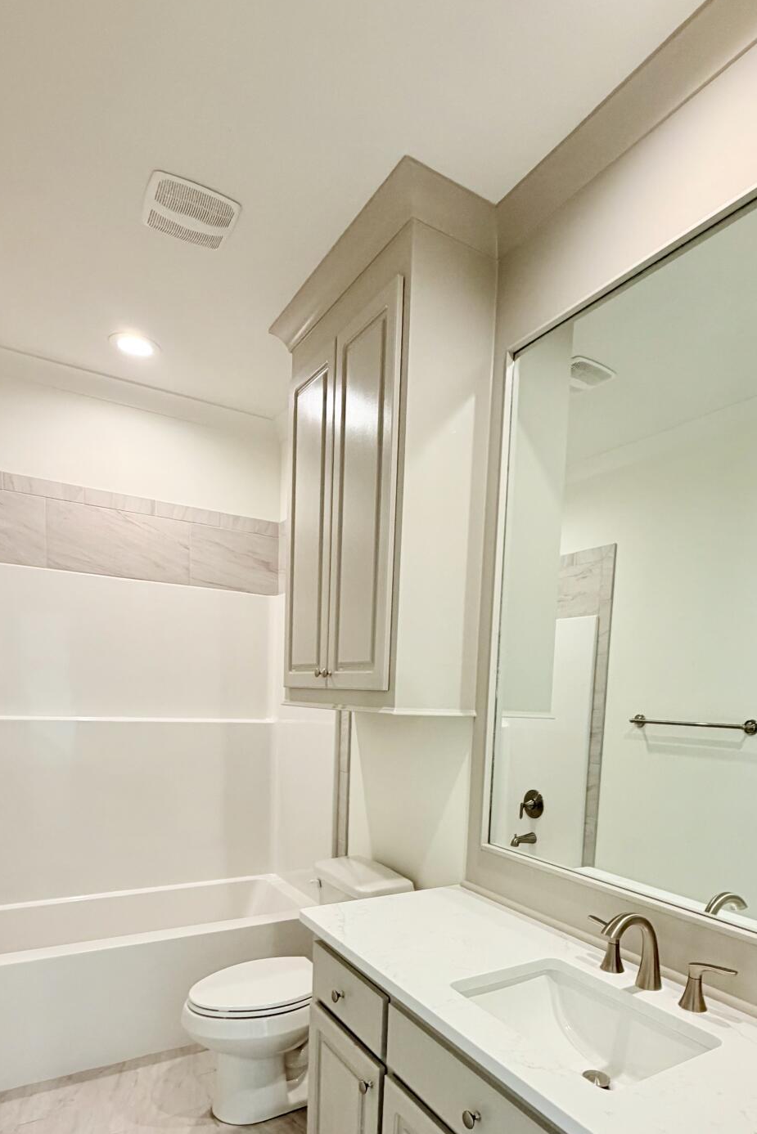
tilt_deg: -6.3
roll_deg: -2.3
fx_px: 662
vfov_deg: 78.2
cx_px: 421
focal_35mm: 21
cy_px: 768
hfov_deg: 59.3
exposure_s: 1/120
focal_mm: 2.22
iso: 250
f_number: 2.2
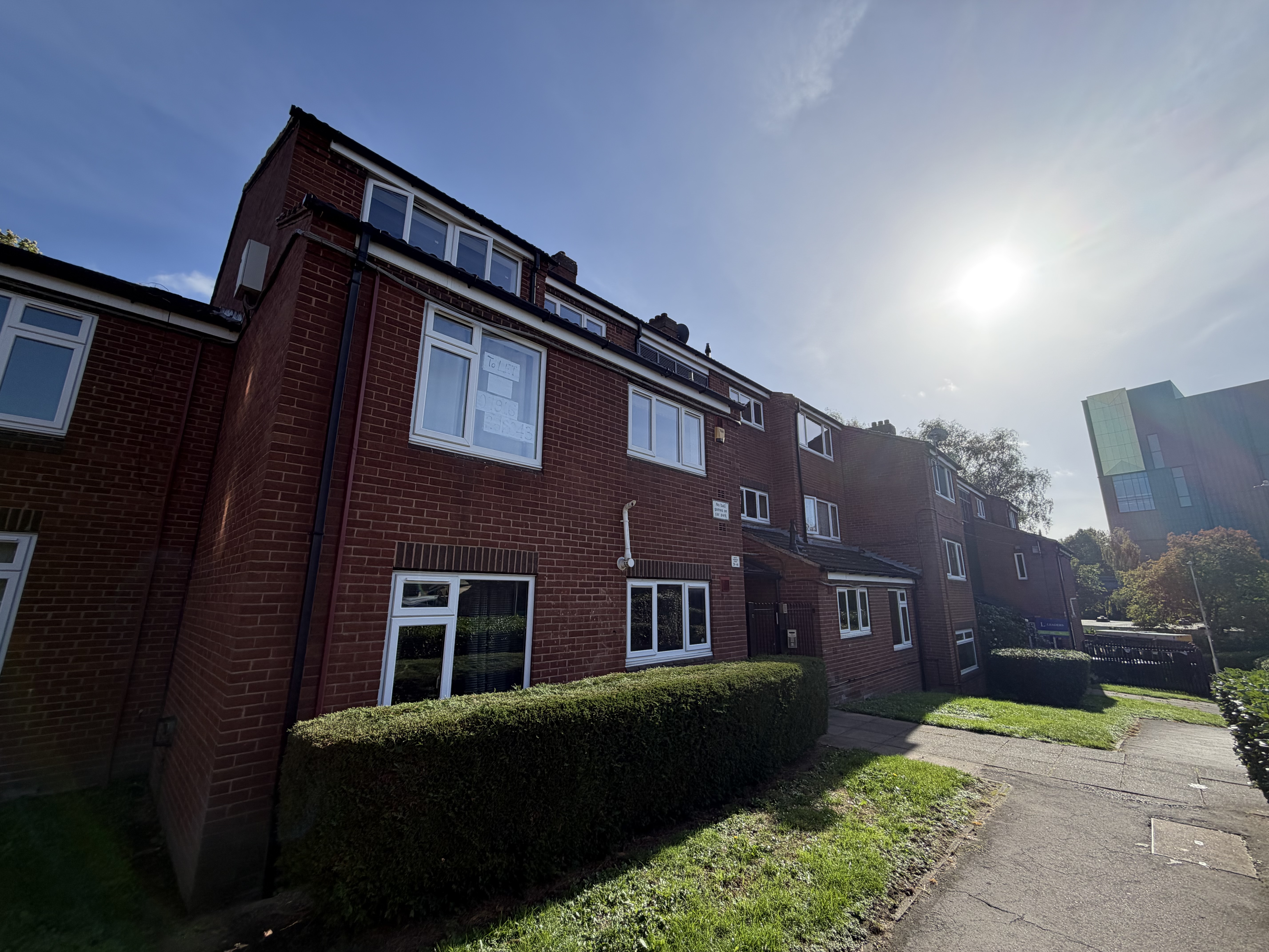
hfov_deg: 102.1
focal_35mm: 14
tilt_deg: +13.6
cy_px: 476
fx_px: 513
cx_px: 634
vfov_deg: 85.7
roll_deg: -0.1
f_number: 2.2
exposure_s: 1/942
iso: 25
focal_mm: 2.22
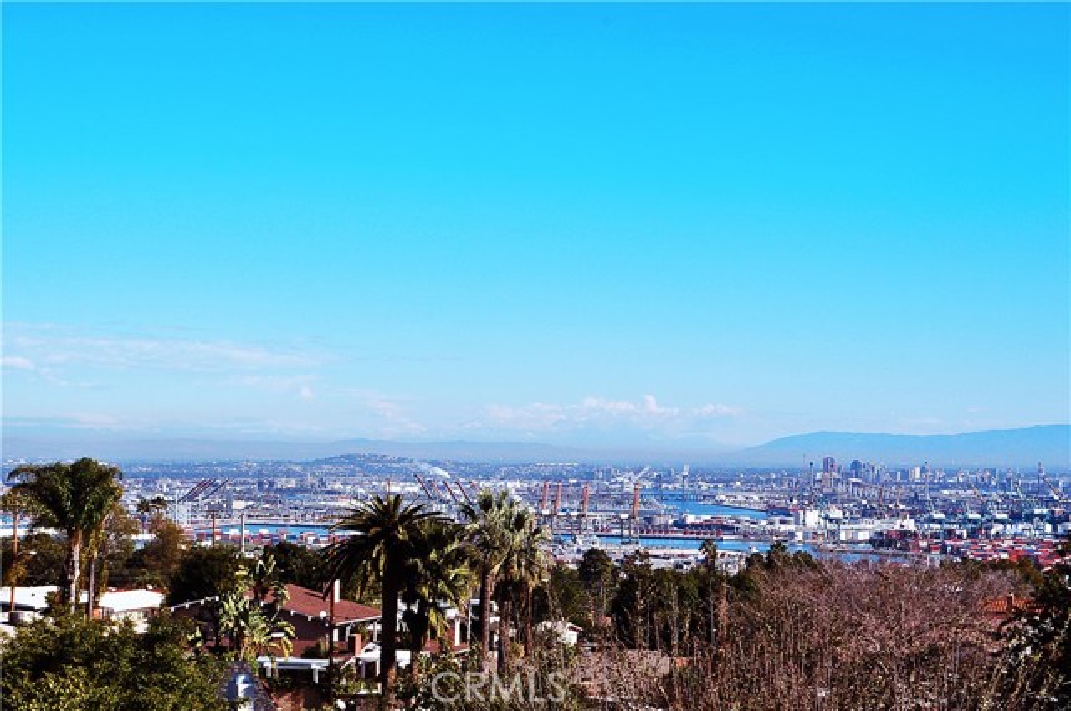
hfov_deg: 24.6
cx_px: 536
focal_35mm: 82
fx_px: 2451
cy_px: 356
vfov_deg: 16.5
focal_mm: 55
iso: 200
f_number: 14
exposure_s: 1/200
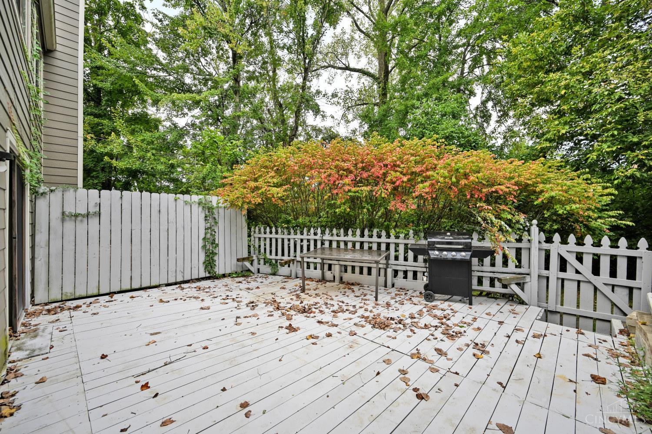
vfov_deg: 81.2
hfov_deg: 104.3
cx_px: 326
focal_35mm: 14
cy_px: 217
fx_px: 254
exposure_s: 1/250
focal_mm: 14
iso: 200
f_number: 5.6
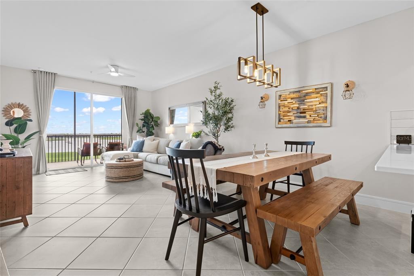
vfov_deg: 70.4
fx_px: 195
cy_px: 138
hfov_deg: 93.3
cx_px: 207
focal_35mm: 17
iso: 1000
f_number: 9
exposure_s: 1/6
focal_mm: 17
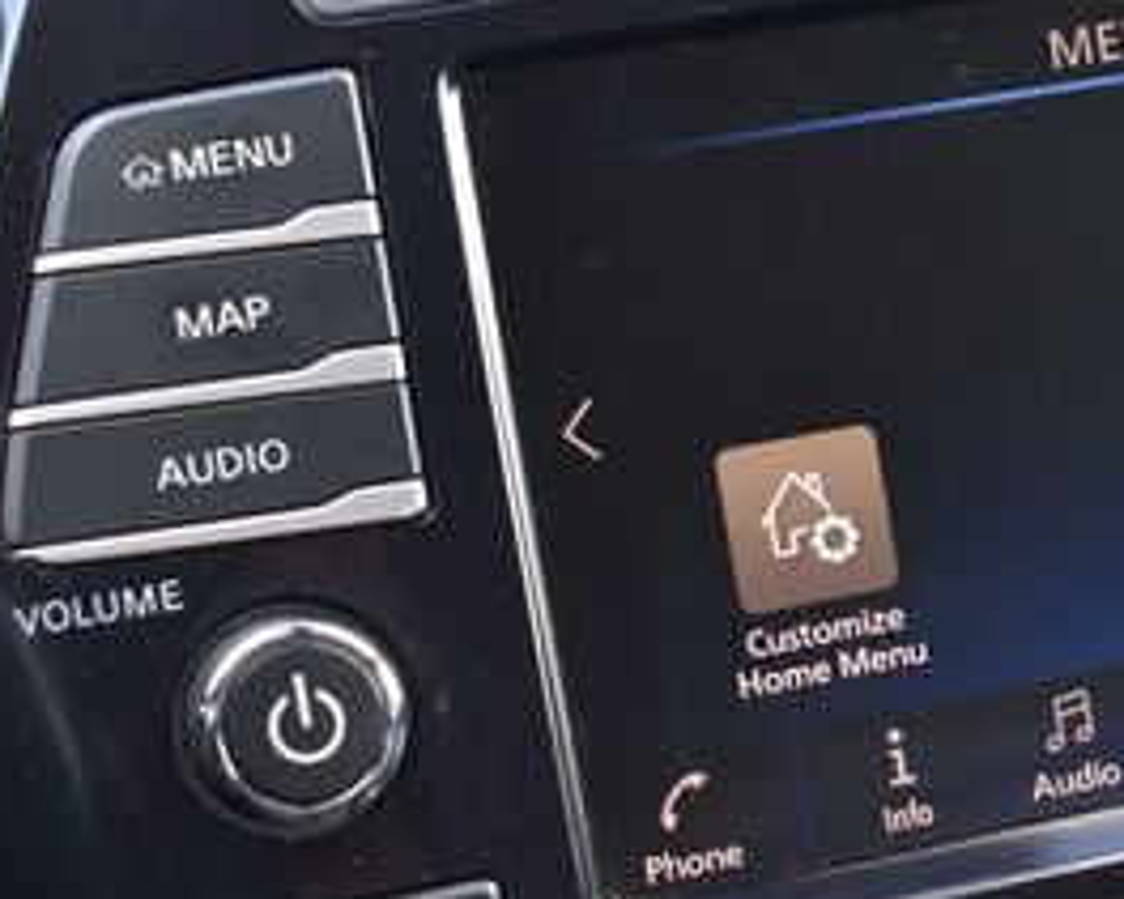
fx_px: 3857
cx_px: 1205
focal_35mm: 116
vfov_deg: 13.3
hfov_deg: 16.1
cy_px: 460
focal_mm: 34
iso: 400
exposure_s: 1/25
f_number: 7.1
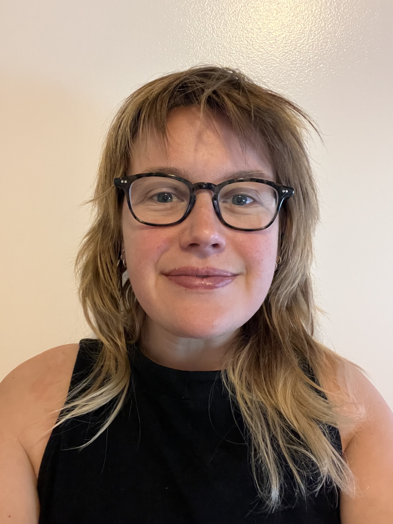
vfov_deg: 60.0
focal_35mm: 30
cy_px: 262
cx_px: 196
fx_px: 454
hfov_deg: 46.8
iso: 800
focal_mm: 2.71
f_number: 2.2
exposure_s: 1/15
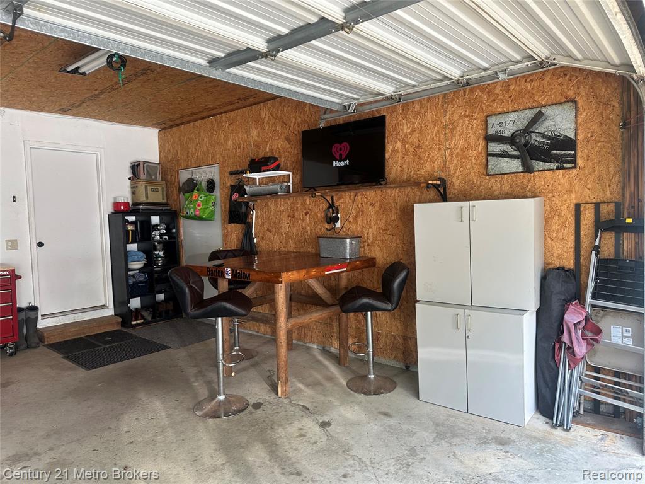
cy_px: 242
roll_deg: +2.4
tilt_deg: -3.4
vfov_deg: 56.8
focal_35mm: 24
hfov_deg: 71.6
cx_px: 322
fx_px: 447
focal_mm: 6.86
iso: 64
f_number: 1.78
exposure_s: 1/121
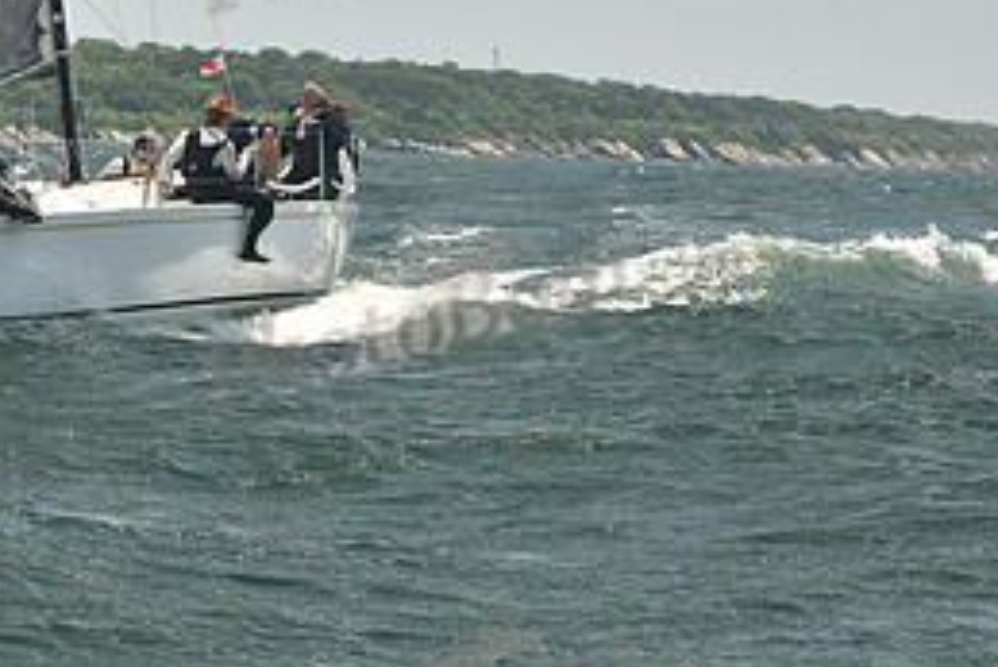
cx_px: 4
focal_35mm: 157
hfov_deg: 12.9
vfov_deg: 8.7
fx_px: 4355
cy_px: 168
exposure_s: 1/640
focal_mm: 70
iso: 250
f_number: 5.6
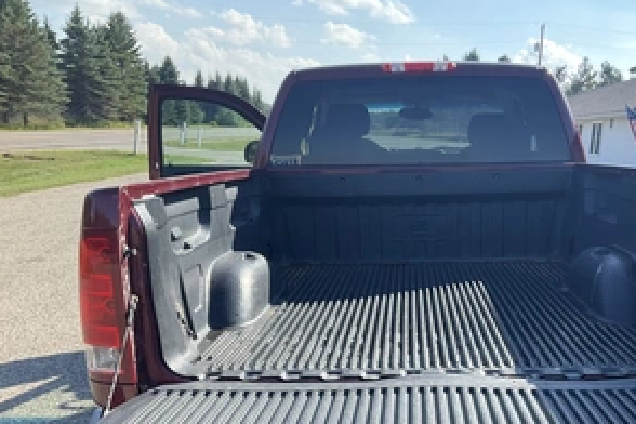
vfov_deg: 32.0
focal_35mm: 41
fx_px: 724
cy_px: 318
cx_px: 418
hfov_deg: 46.7
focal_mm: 3
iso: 25
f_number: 1.8
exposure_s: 1/580
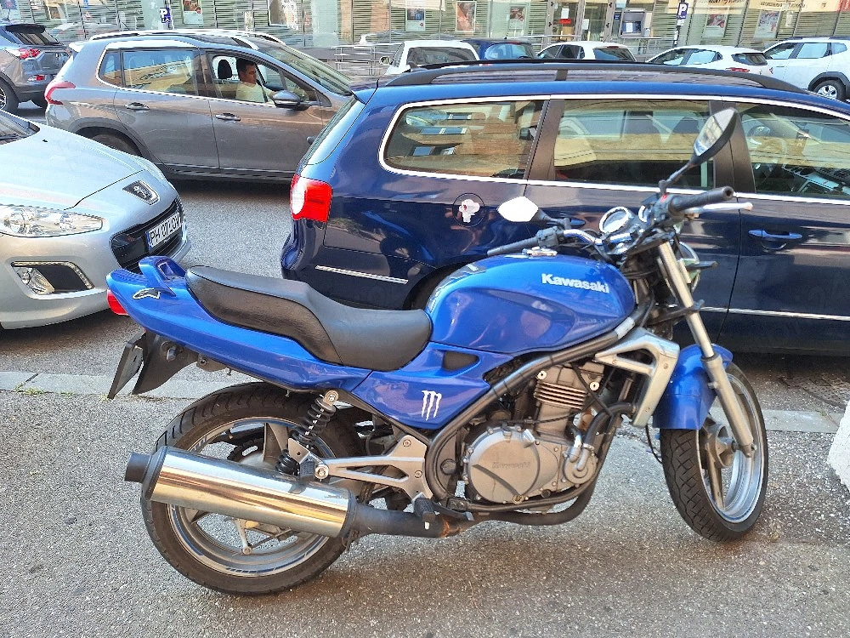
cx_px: 425
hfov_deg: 73.9
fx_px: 565
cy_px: 319
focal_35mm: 23
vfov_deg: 58.9
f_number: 1.8
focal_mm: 5.54
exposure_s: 1/526
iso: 40
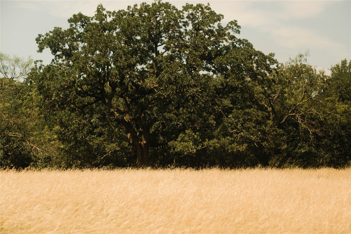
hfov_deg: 24.2
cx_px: 176
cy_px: 117
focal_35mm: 84
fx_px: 819
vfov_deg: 16.3
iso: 800
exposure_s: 1/4000
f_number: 2.8
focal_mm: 56
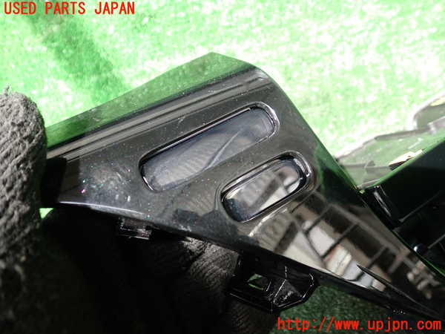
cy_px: 167
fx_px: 386
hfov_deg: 60.0
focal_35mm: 30
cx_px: 222
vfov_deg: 46.8
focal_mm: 5.4
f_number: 2.3
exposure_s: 1/60
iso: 125
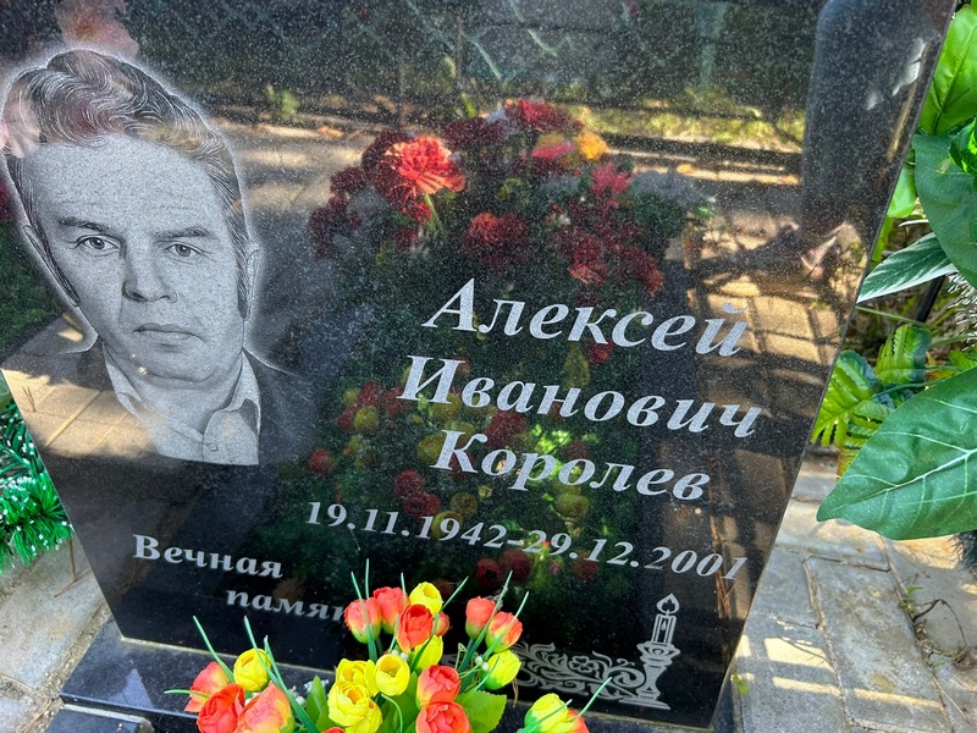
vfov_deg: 53.1
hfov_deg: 67.3
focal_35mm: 26
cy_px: 366
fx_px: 734
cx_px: 488
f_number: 1.5
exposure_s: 1/121
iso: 64
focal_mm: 5.7
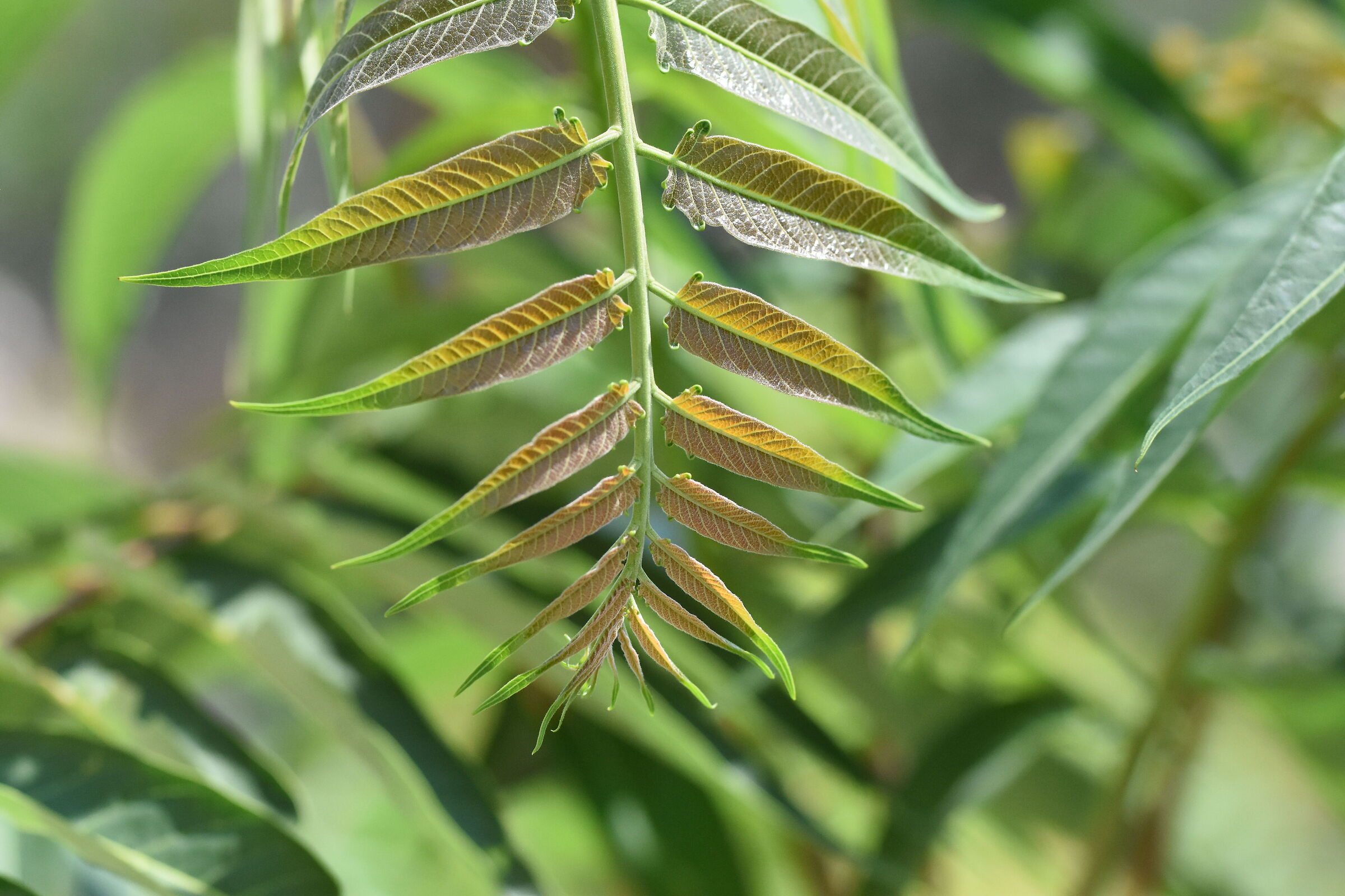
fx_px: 4763
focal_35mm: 128
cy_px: 448
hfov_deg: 16.1
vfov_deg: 10.8
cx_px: 672
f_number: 4
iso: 2000
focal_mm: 85
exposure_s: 1/8000
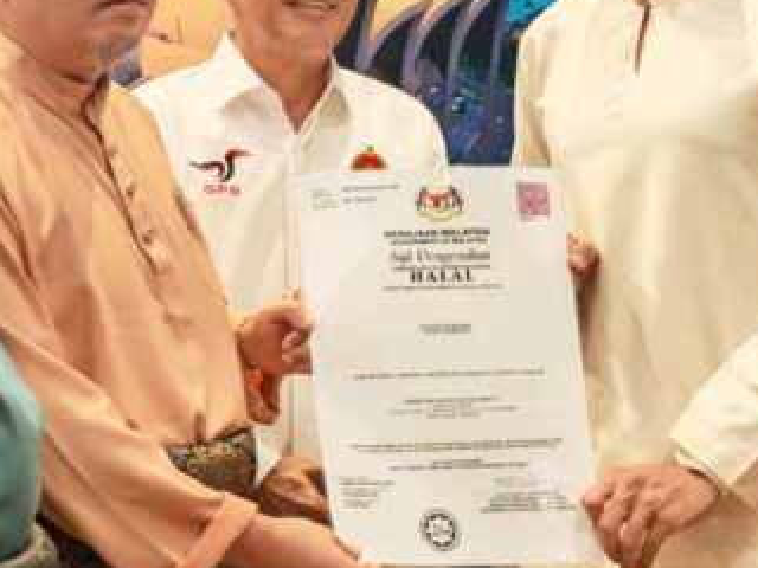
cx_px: 329
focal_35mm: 105
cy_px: 213
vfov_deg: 14.1
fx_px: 2299
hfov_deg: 18.7
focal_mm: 6.83
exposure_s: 1/50
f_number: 2
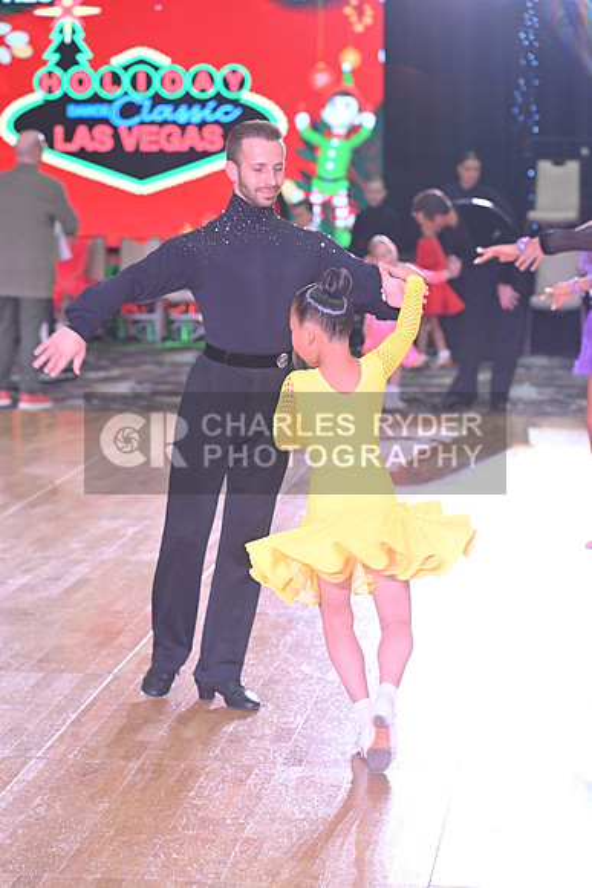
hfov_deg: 13.4
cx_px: 296
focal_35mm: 102
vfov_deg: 20.0
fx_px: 2514
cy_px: 444
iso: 3200
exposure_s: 1/320
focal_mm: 102
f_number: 5
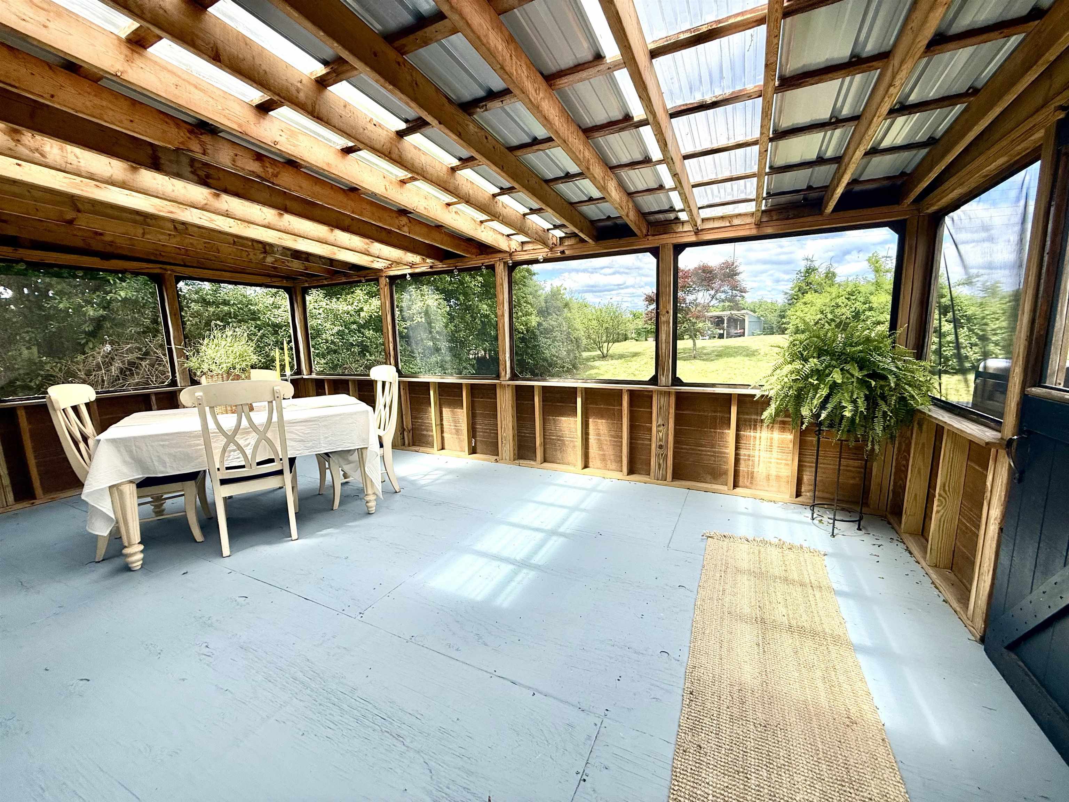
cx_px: 534
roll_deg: +1.0
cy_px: 401
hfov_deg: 102.1
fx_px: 432
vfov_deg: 85.7
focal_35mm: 14
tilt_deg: -8.7
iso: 50
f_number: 2.2
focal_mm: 2.22
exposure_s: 1/540
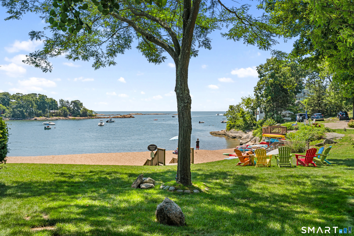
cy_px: 118
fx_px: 324
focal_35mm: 33
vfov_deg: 40.0
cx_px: 177
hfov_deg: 57.2
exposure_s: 1/250
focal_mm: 33
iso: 320
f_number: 8
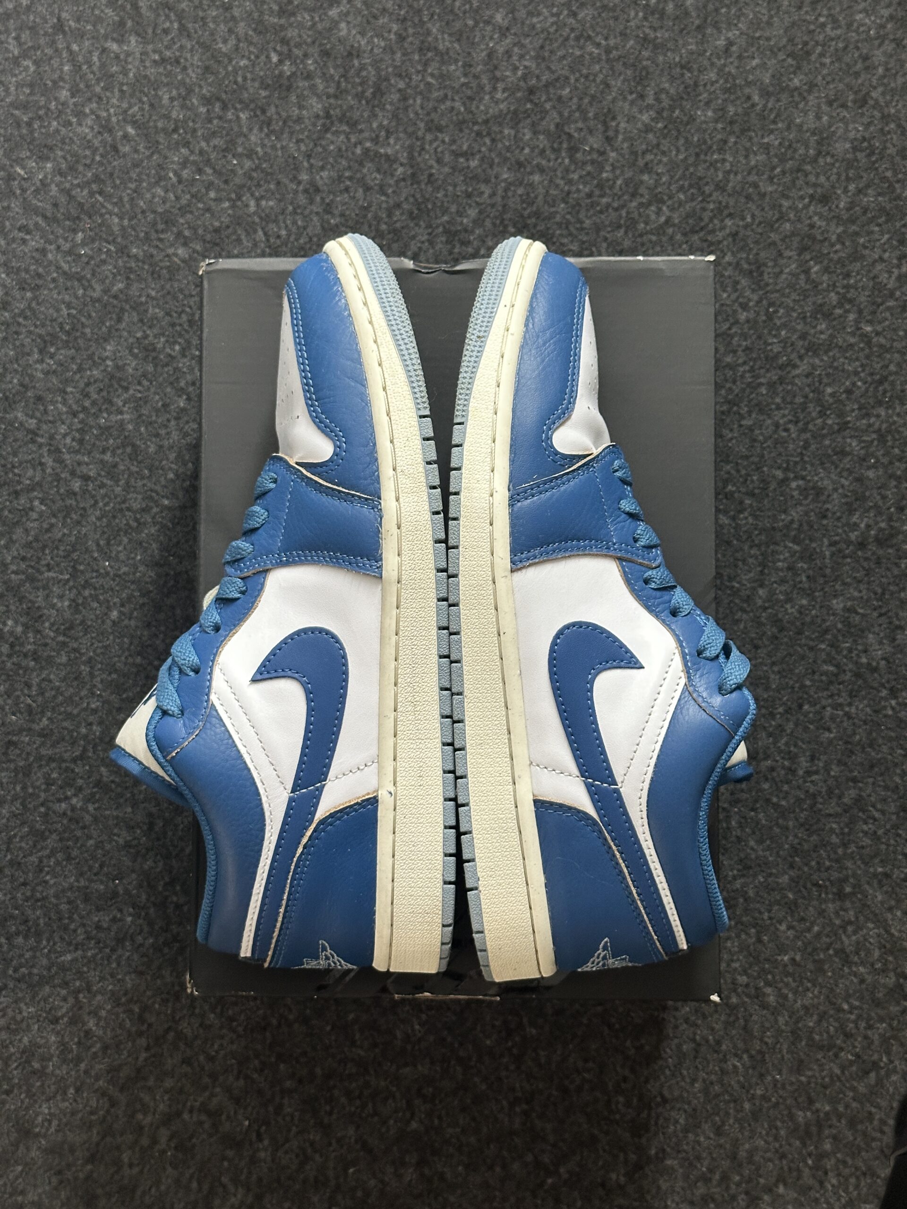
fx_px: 1677
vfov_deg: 39.7
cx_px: 454
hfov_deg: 30.3
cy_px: 604
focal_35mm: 48
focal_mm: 6.86
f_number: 1.78
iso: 250
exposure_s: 1/36
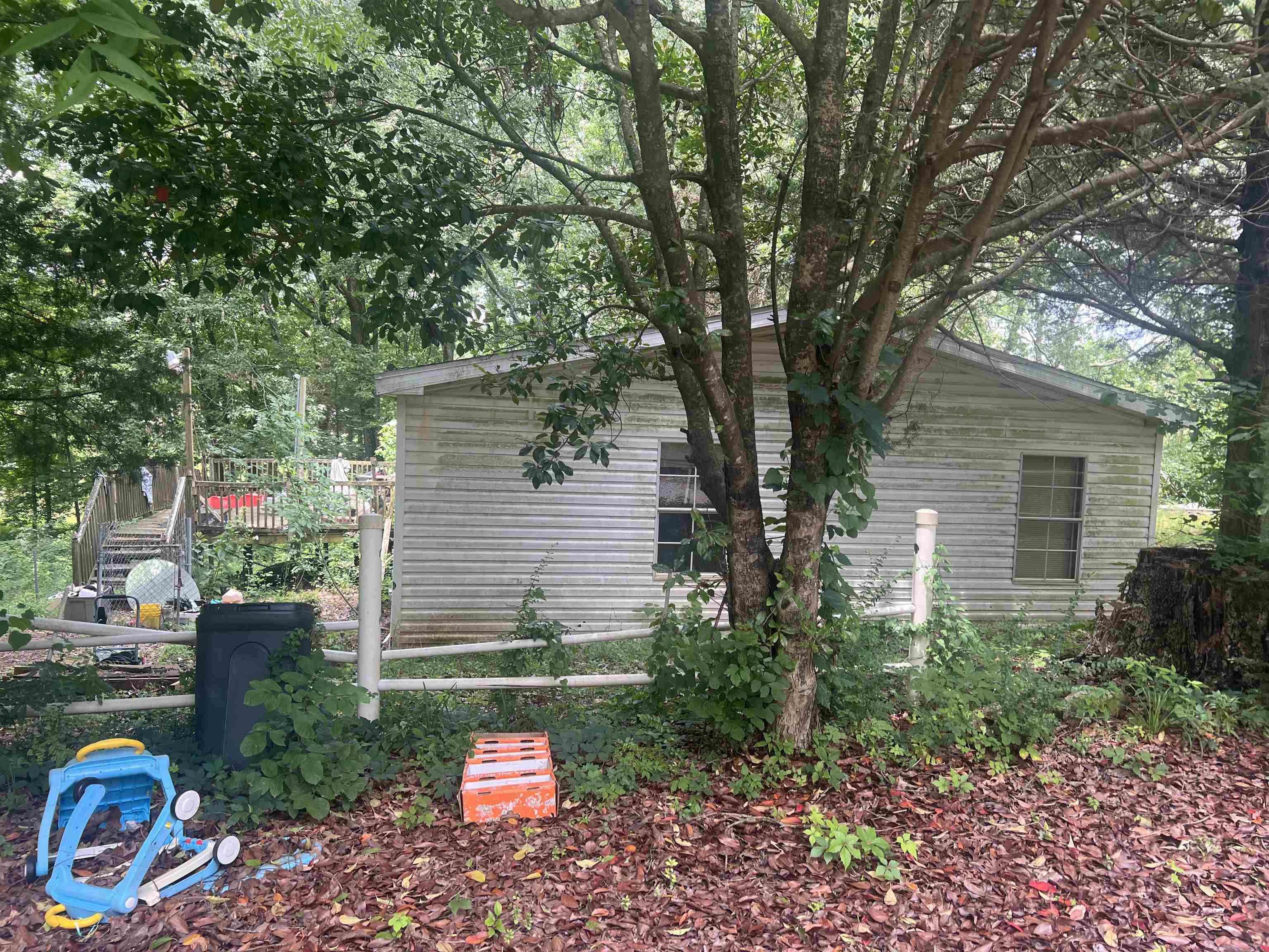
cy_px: 476
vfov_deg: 53.1
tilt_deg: -4.2
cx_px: 634
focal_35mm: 26
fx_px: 953
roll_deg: -1.5
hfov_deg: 67.3
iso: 40
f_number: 1.5
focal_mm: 5.7
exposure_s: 1/168
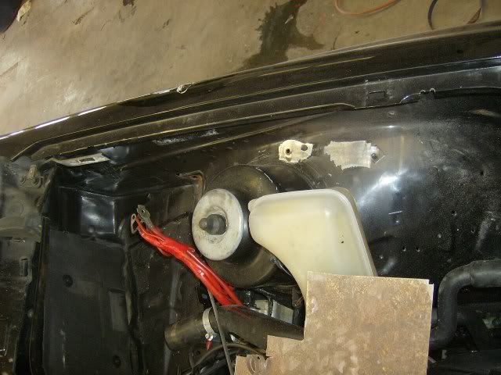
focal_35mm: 36
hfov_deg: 51.4
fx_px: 521
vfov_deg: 39.7
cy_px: 188
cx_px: 250
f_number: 2.8
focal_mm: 6
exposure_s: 1/60
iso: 200
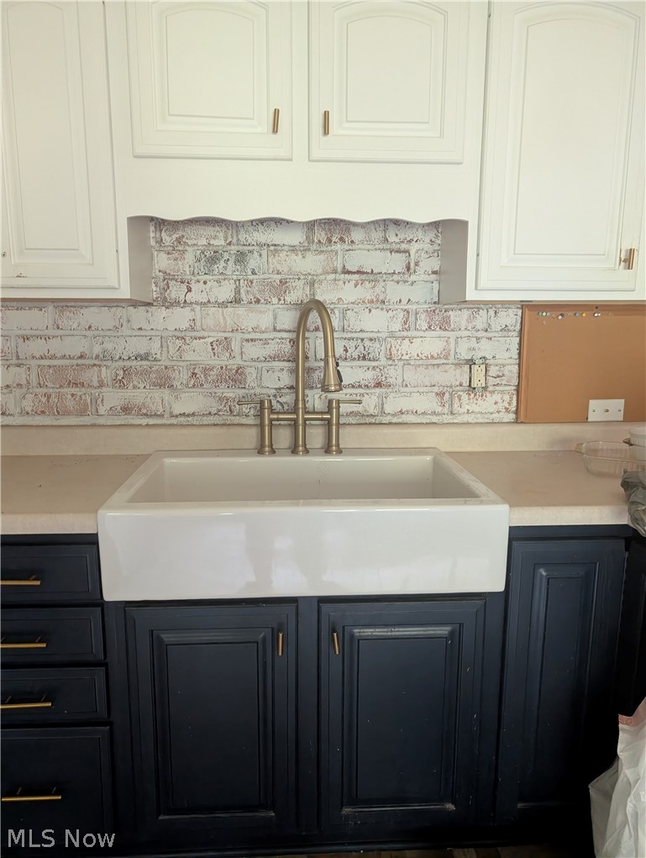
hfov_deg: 56.9
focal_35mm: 24
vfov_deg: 71.5
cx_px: 323
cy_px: 429
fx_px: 596
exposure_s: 1/24.2
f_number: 1.68
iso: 1842
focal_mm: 6.9
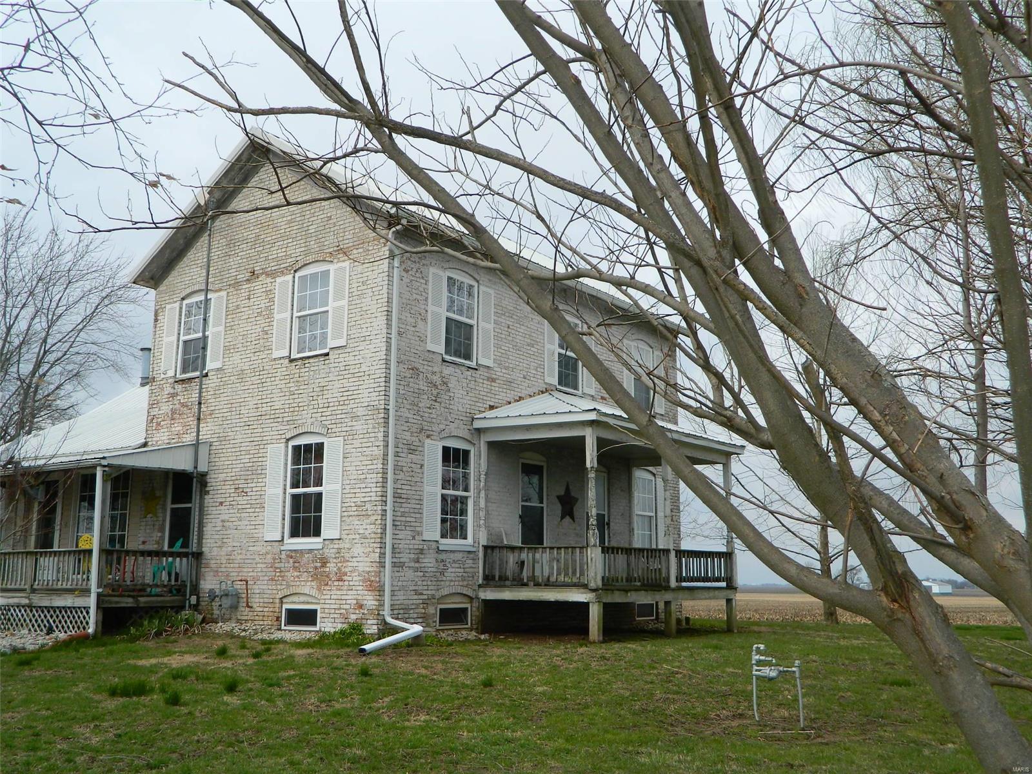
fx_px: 1043
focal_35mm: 35
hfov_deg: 52.6
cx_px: 516
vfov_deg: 40.7
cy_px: 387
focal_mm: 6.2
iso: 110
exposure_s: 1/1000
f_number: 3.3
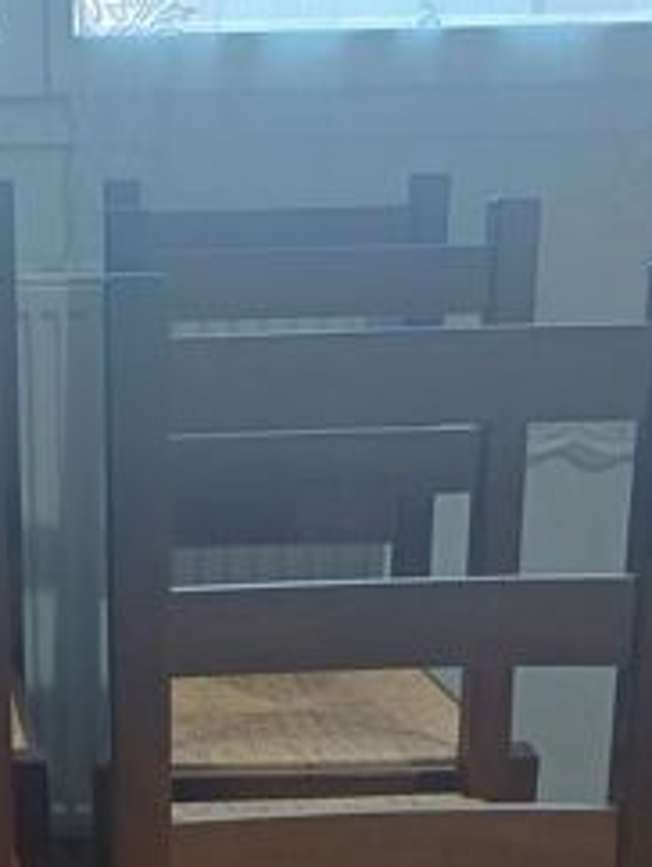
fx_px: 1655
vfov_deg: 28.7
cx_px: 39
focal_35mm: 66
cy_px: 702
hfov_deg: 21.7
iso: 200
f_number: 1.8
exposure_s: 1/50
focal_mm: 4.65
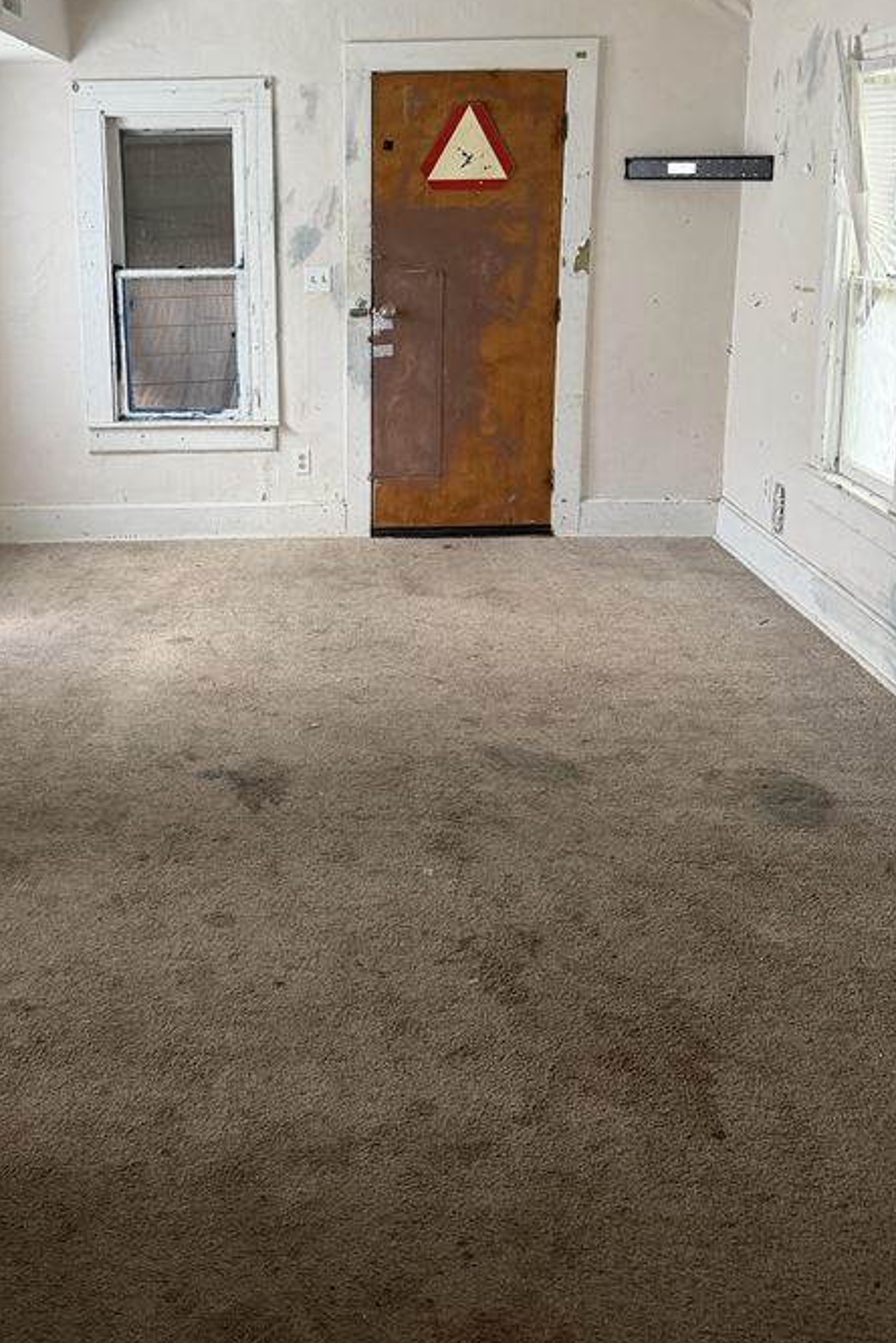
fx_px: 1344
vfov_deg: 52.6
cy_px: 502
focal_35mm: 36
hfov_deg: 36.5
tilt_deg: -12.4
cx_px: 305
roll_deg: +1.7
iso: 320
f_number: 1.78
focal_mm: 6.76
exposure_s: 1/60
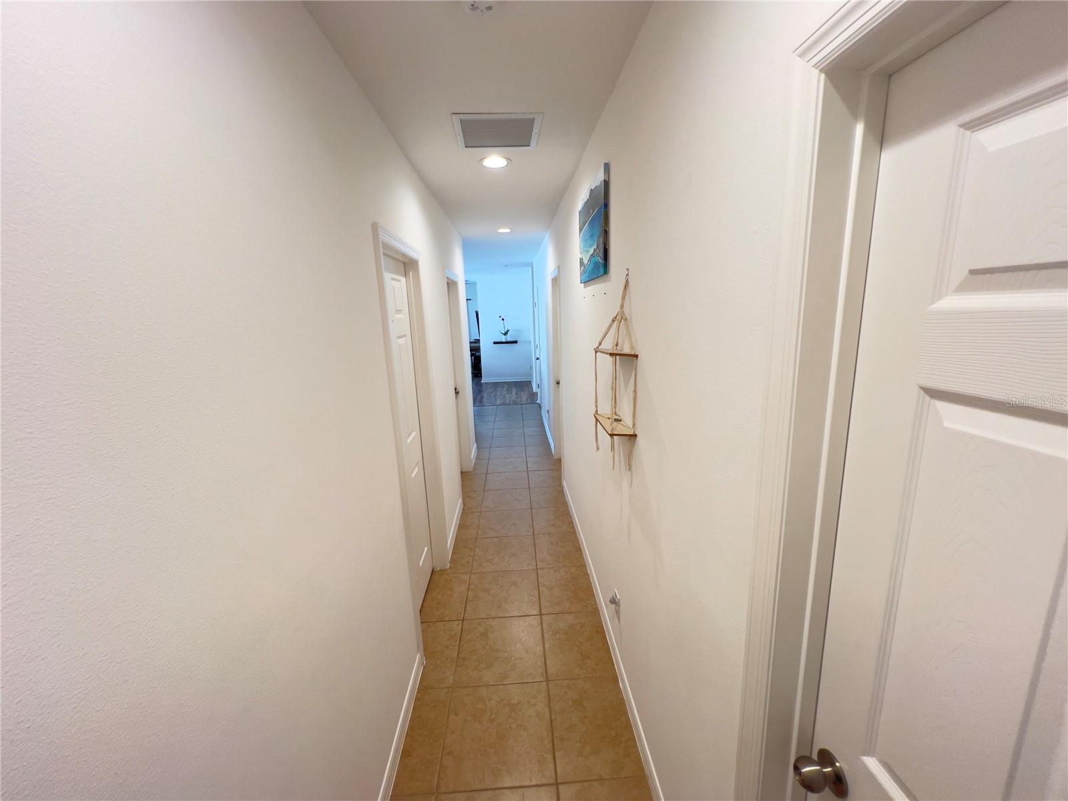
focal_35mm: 13
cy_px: 400
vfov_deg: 89.9
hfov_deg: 106.2
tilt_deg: -12.1
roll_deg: +1.6
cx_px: 534
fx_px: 401
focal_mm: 1.57
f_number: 1.8
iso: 125
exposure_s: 1/60
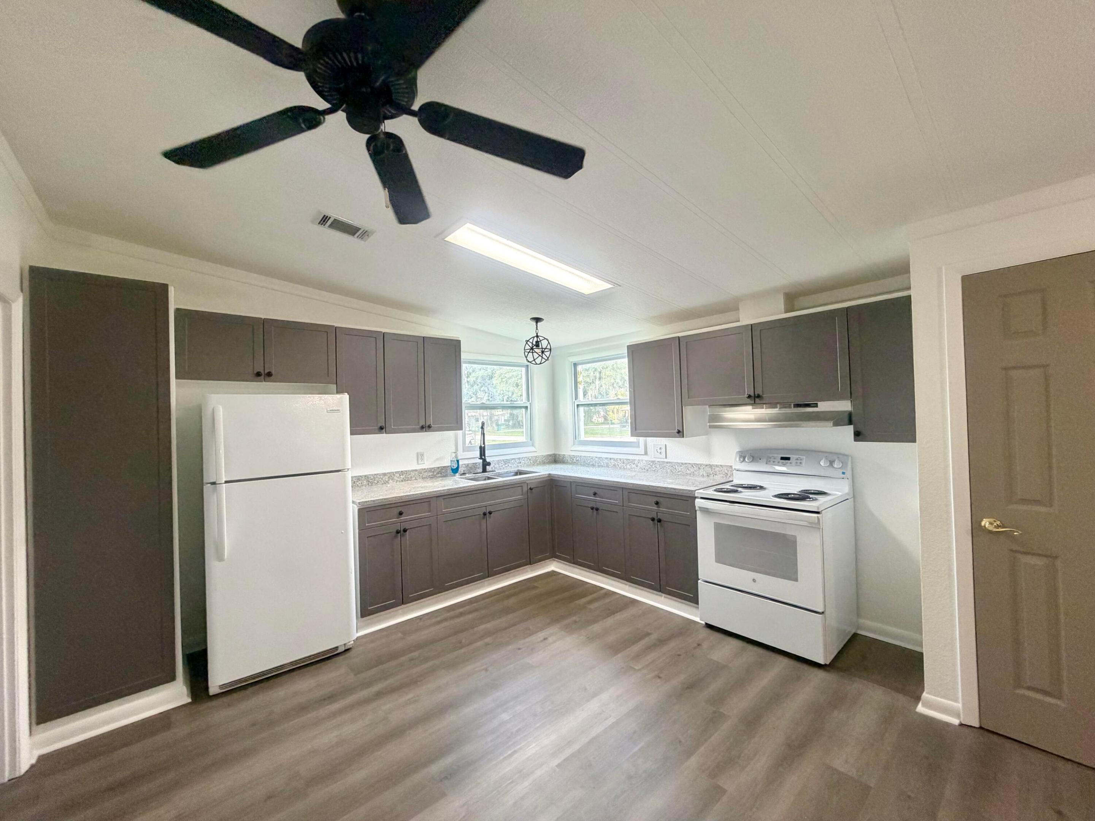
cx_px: 548
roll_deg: +2.2
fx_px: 443
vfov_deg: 85.7
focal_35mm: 14
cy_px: 410
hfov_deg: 102.1
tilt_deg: +0.2
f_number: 2.2
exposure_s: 1/60
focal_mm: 2.22
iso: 200
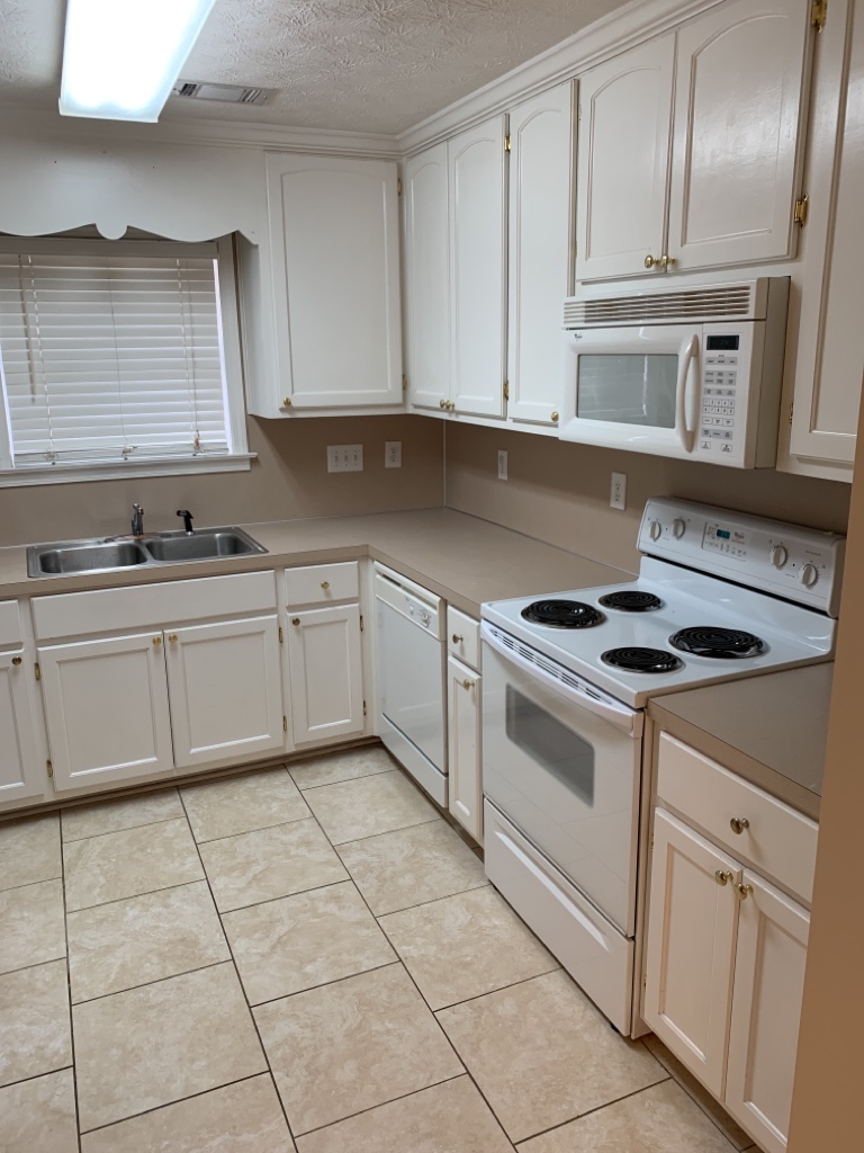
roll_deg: +1.6
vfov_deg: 67.3
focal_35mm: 26
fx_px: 865
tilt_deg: -13.0
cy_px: 576
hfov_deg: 53.1
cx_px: 432
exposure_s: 1/60
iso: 64
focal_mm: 4.25
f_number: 1.8
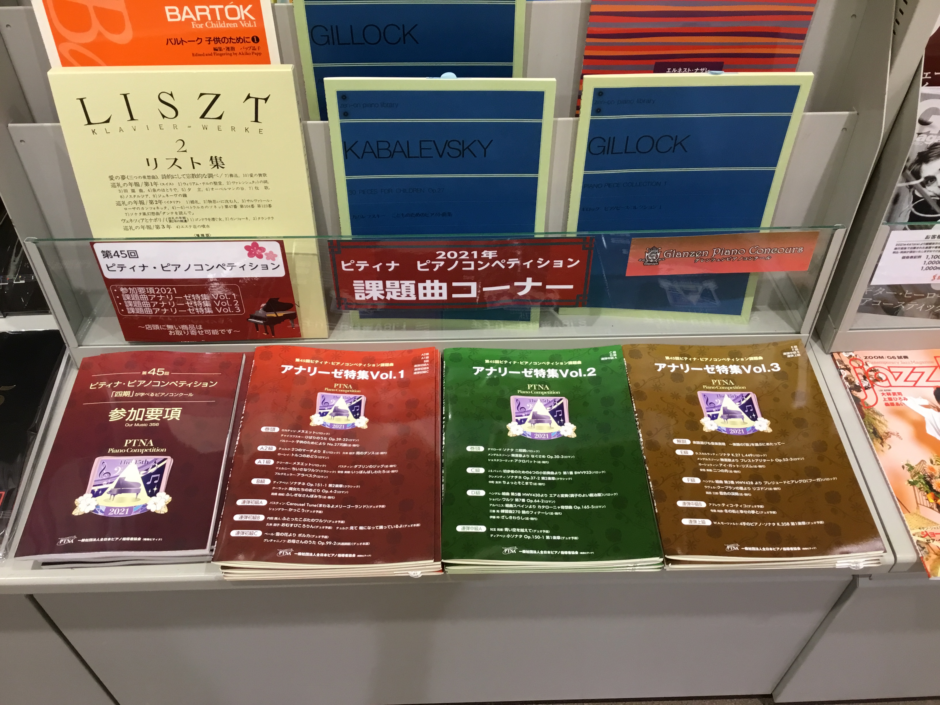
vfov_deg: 45.4
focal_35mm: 31
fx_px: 842
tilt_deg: -48.6
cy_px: 352
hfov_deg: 58.4
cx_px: 470
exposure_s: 1/33
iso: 80
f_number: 2.4
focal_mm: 3.3
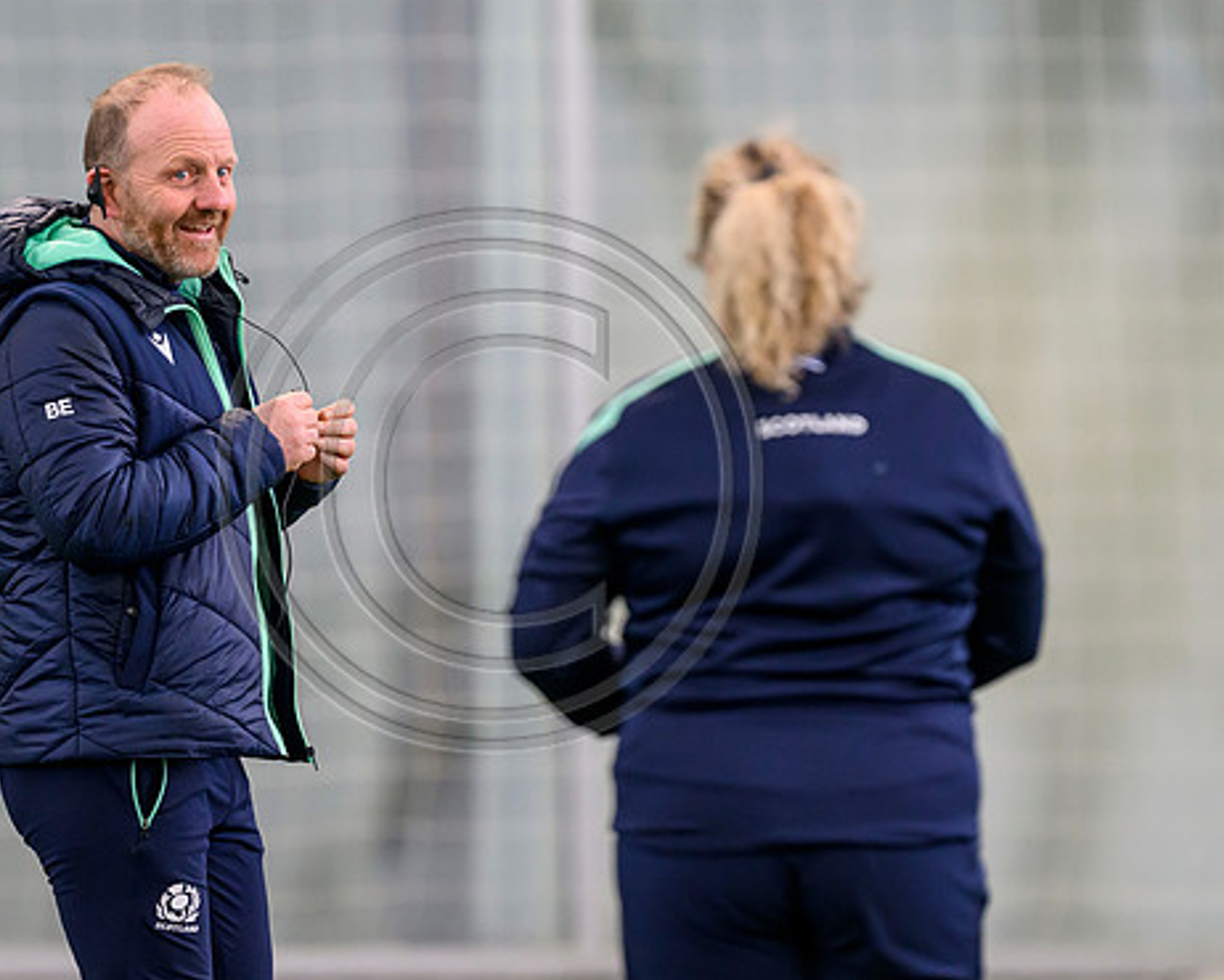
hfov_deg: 3.1
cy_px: 359
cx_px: 416
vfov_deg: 2.5
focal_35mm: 625
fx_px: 22651
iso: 3200
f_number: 3.2
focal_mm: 400
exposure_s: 1/1250
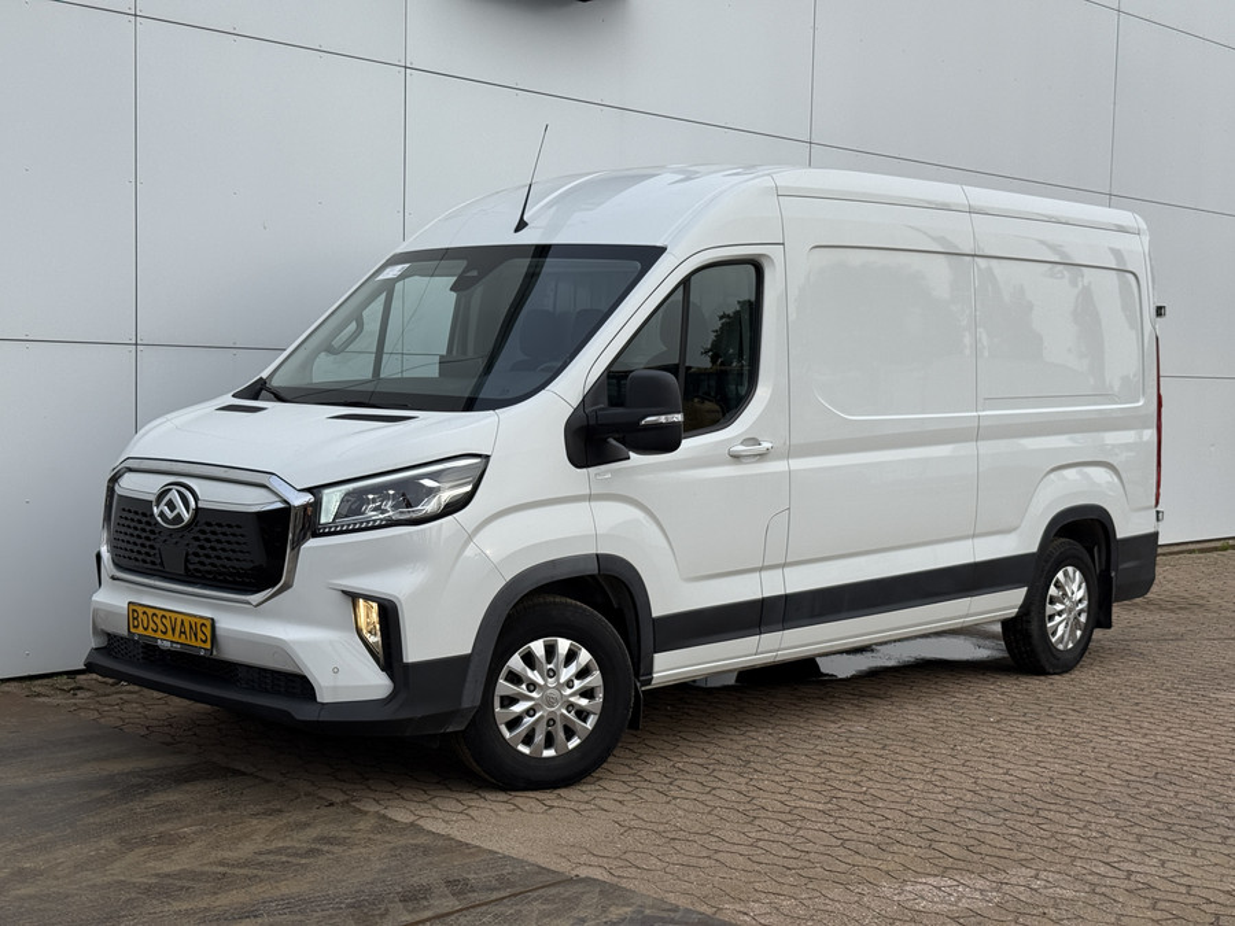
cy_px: 463
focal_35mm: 48
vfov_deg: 30.3
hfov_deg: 39.7
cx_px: 618
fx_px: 1713
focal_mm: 6.76
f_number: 1.78
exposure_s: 1/1715
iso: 64
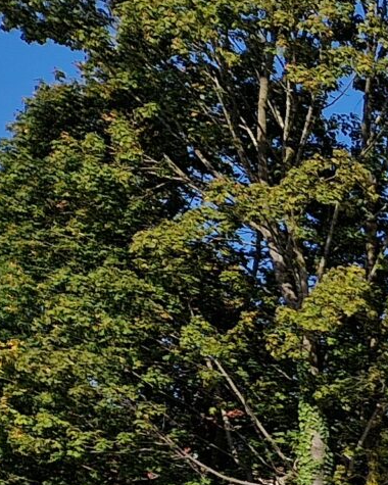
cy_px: 758
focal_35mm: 121
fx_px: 1737
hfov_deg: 9.6
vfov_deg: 14.6
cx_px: 1198
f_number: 1.8
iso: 50
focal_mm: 5.4
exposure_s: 1/3200
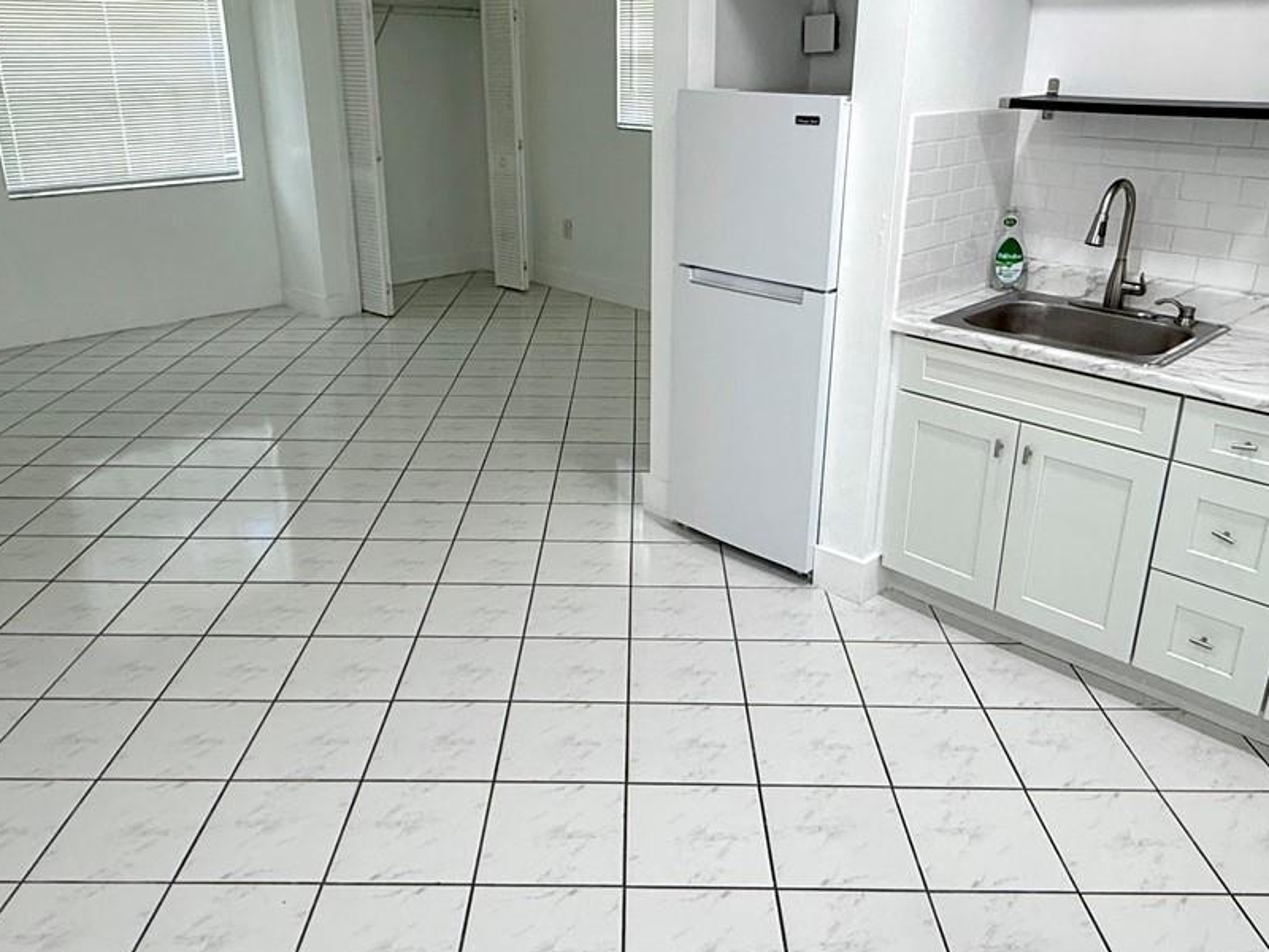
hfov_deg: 63.4
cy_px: 417
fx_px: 1026
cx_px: 641
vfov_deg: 49.6
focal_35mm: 28
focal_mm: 2.22
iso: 125
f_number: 2.2
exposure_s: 1/120
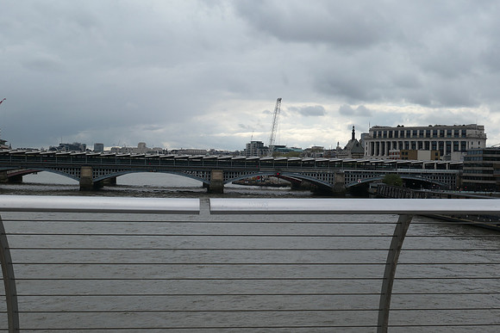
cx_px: 250
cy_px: 166
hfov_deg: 44.5
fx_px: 611
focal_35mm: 44
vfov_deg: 30.5
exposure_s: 1/1000
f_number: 5
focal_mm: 16.2
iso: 200
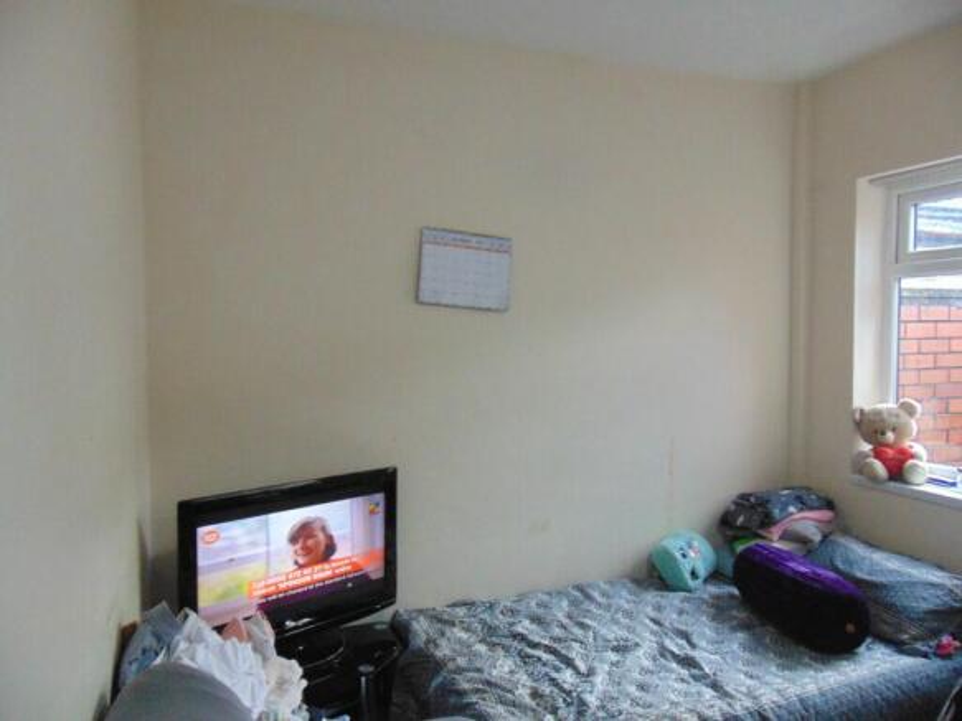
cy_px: 360
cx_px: 481
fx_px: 695
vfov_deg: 54.9
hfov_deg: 69.4
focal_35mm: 25
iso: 500
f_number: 3
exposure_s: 1/40
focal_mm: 4.5
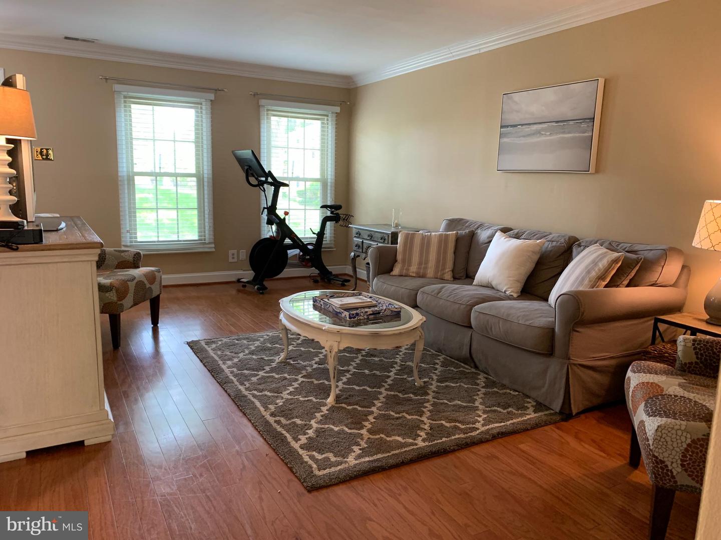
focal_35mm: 26
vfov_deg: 53.1
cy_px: 270
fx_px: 542
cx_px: 360
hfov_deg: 67.3
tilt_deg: -10.4
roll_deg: -1.7
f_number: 1.8
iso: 200
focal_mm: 4.25
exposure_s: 1/60
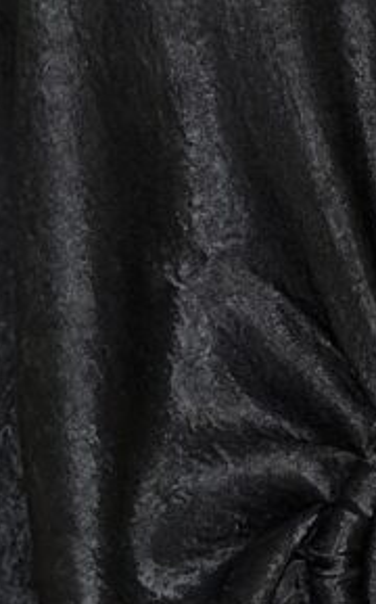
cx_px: 535
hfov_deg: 4.6
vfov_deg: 7.4
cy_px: 428
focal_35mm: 282
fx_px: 4635
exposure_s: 1/52
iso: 400
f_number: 1.78
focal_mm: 6.86
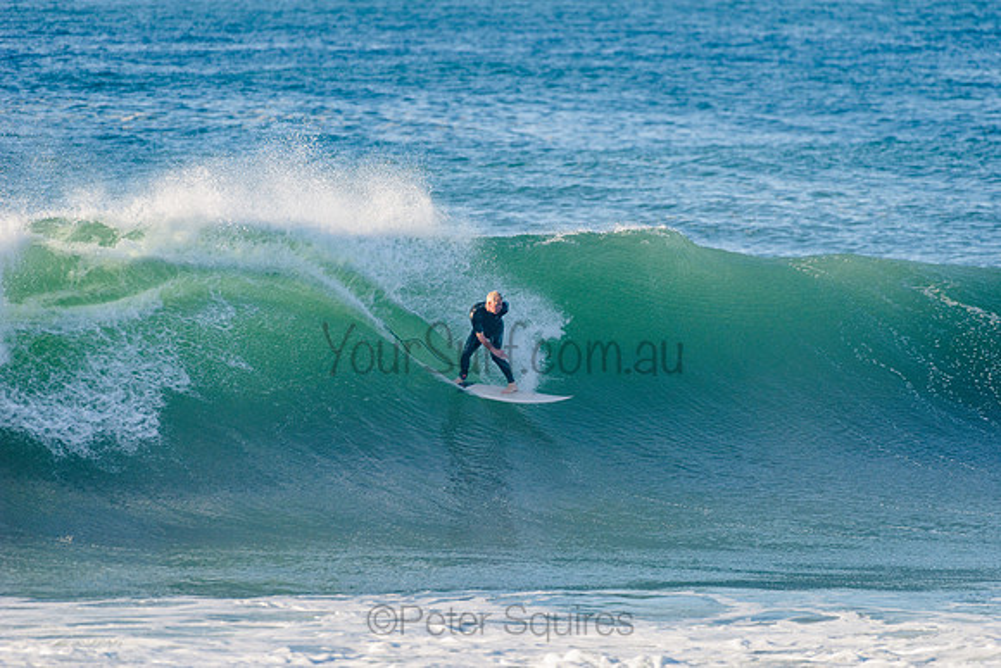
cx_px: 500
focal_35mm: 500
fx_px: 13905
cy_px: 334
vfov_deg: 2.8
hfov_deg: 4.1
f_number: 5.6
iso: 280
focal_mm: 500
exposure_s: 1/1600
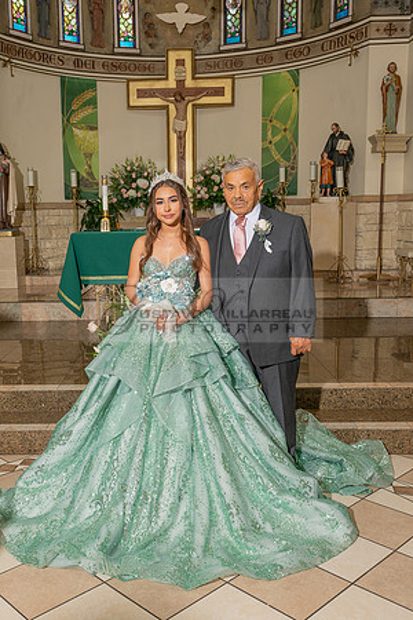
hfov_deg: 36.7
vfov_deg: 53.1
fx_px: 619
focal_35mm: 36
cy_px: 310
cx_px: 157
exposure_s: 1/200
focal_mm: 24
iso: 320
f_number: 4.5
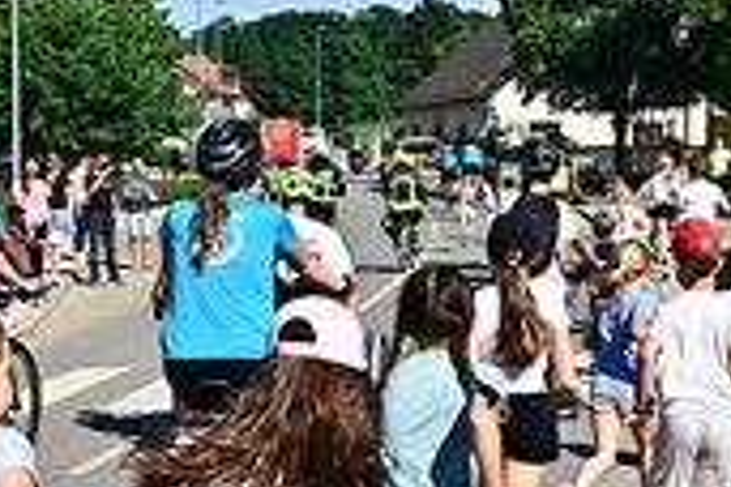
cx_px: 231
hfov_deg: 22.0
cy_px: 316
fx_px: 1868
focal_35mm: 92
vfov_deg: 14.8
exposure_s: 1/1000
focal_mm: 35
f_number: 13
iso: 400
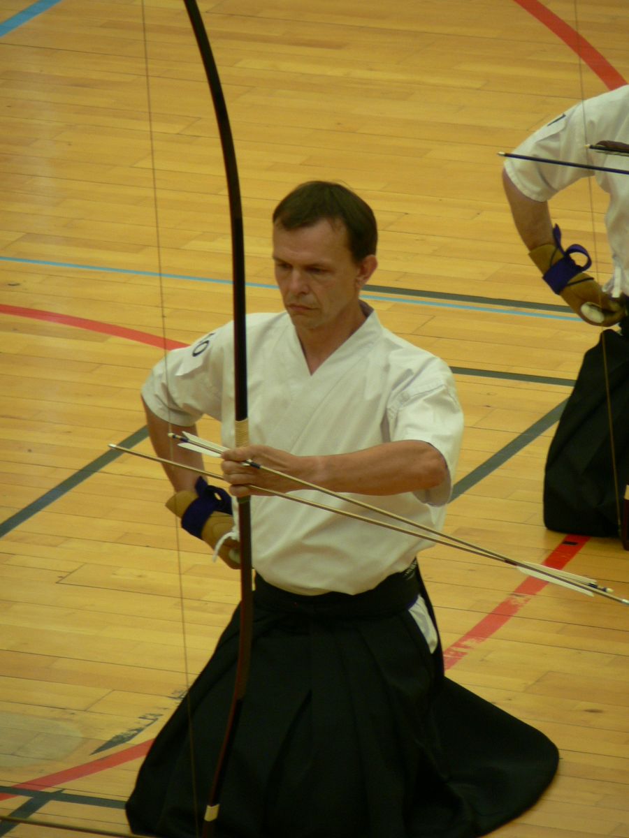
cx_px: 314
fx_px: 10466
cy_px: 419
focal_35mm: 432
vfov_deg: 4.6
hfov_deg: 3.4
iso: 100
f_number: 3.3
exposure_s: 1/30
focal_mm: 72
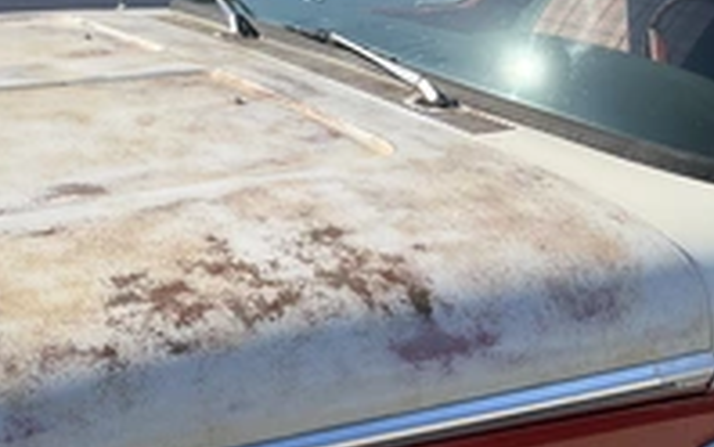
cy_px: 310
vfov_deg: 20.9
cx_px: 126
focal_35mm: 62
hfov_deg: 31.9
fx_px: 1207
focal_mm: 3
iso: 25
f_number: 1.8
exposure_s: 1/2320
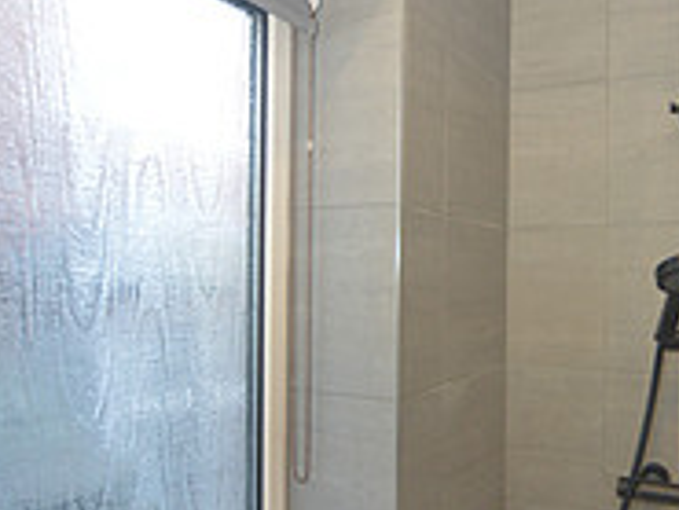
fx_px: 550
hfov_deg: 59.0
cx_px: 532
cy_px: 290
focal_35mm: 28
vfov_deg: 49.7
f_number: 5.6
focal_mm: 12
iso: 1100
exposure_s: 1/50
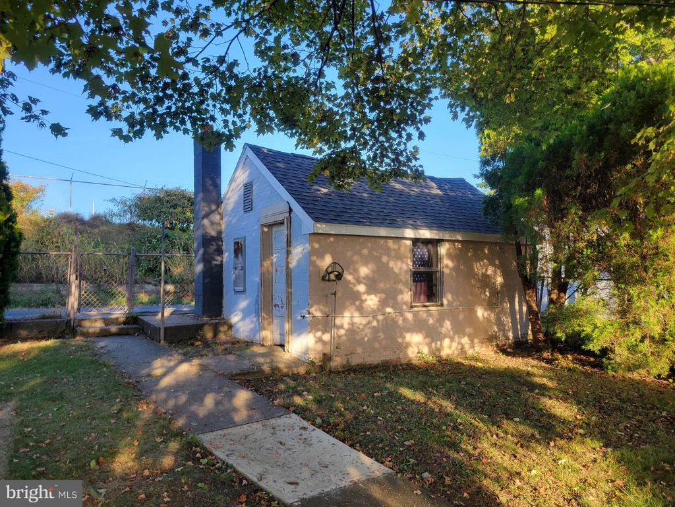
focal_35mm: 26
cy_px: 254
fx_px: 507
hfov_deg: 67.3
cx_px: 338
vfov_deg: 53.1
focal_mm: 5.4
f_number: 1.8
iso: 40
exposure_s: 1/319
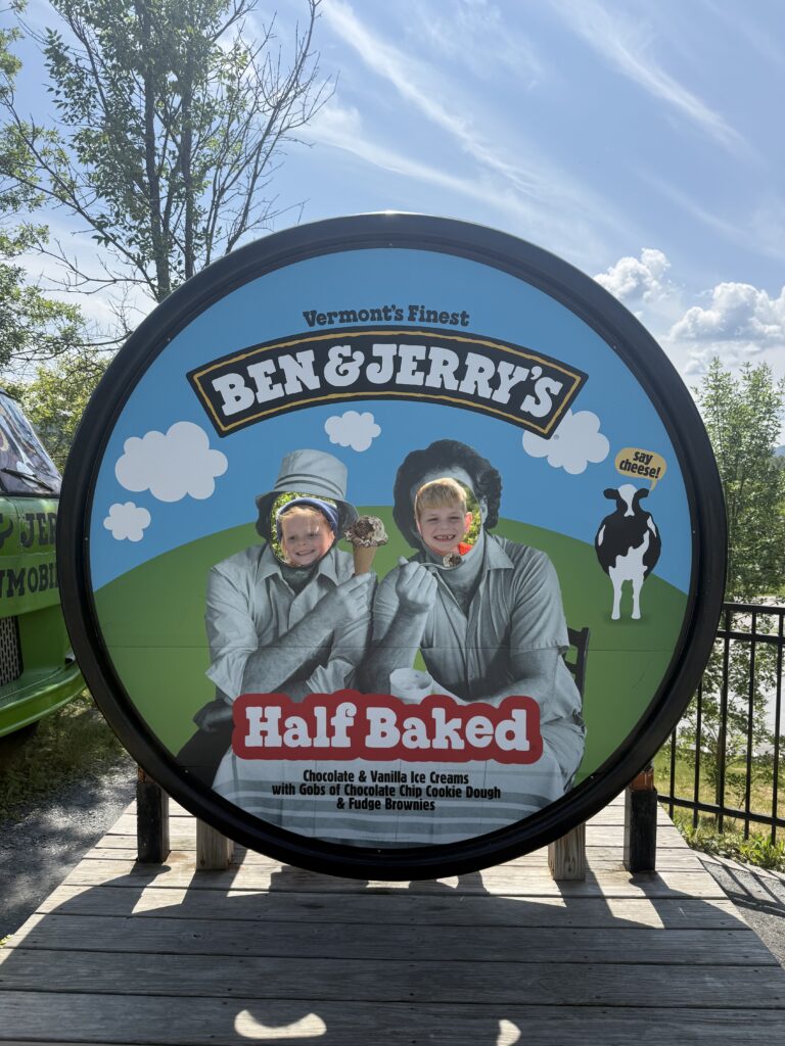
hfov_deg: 56.8
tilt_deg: -2.0
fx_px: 726
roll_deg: -0.9
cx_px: 392
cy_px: 523
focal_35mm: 24
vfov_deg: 71.6
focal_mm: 6.76
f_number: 1.78
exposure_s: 1/4673
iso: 80
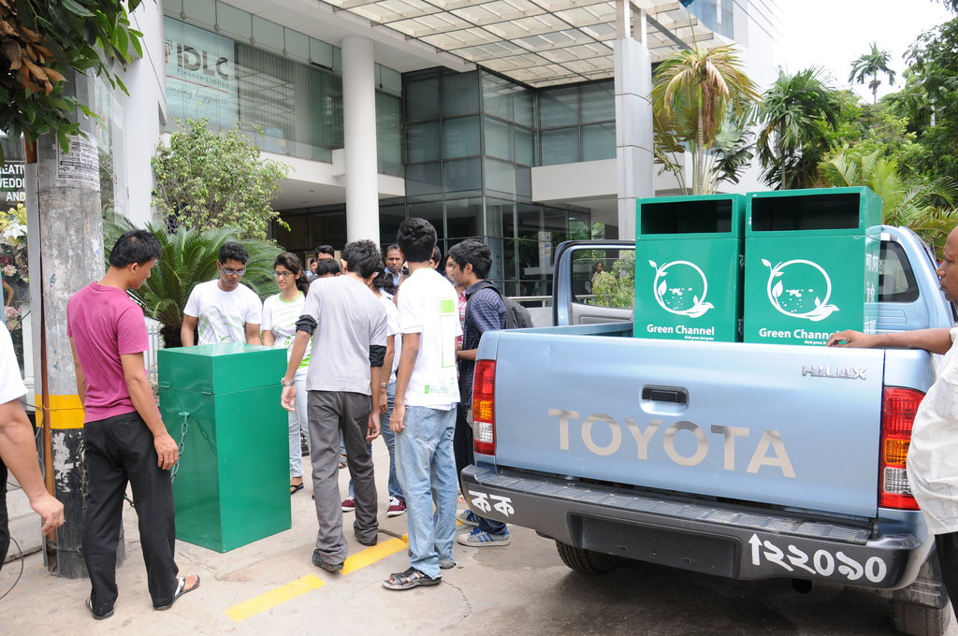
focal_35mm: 32
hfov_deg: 59.6
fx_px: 837
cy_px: 318
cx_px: 479
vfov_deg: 41.6
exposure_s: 1/100
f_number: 5.6
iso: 200
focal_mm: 21
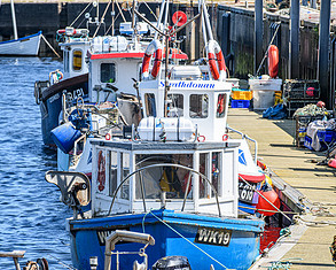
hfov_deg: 6.7
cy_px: 162
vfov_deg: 5.4
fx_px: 2867
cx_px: 171
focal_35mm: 288
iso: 400
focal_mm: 200
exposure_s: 1/800
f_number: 8
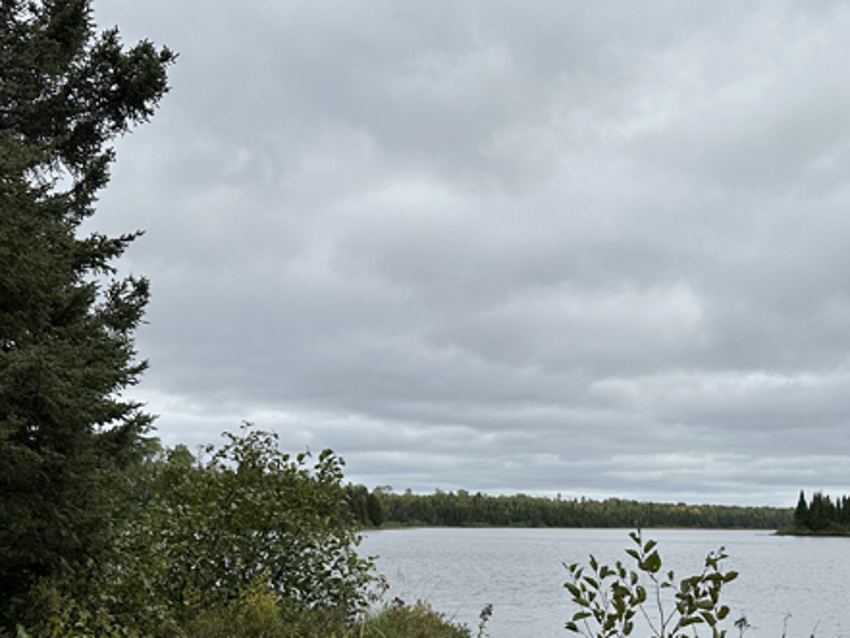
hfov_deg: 37.7
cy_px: 498
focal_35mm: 49
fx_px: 1204
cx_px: 657
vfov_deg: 29.1
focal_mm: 6.86
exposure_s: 1/4184
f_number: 1.78
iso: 80
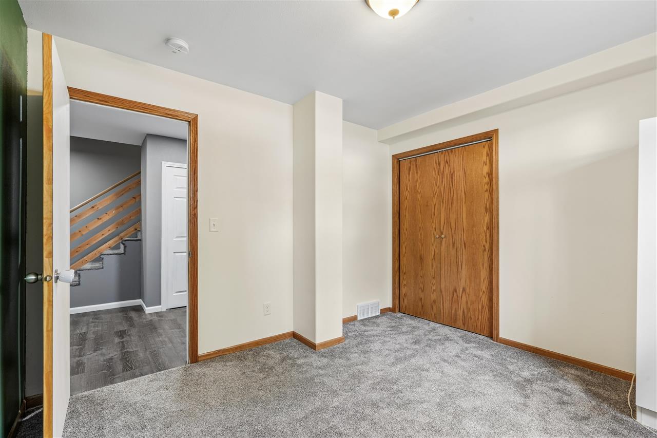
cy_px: 219
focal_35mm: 16
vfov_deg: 73.7
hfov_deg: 96.7
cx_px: 328
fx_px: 292
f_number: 10
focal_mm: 16
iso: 400
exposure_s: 1/5
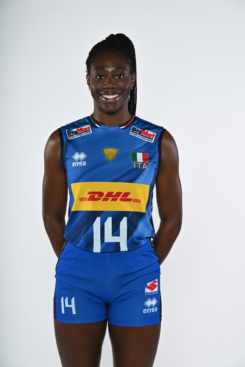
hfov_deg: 18.2
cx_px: 122
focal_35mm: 75
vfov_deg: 27.0
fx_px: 766
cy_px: 184
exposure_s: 1/200
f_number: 9
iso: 100
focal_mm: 75
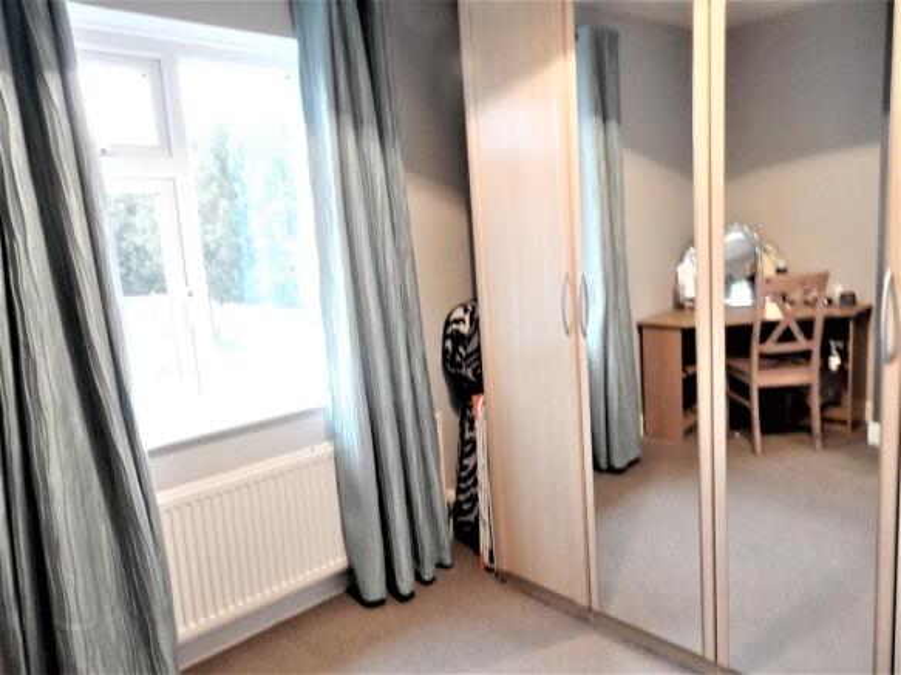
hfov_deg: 69.4
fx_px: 651
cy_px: 338
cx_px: 450
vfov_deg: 54.9
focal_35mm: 25
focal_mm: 4.5
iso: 800
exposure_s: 1/8
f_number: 4
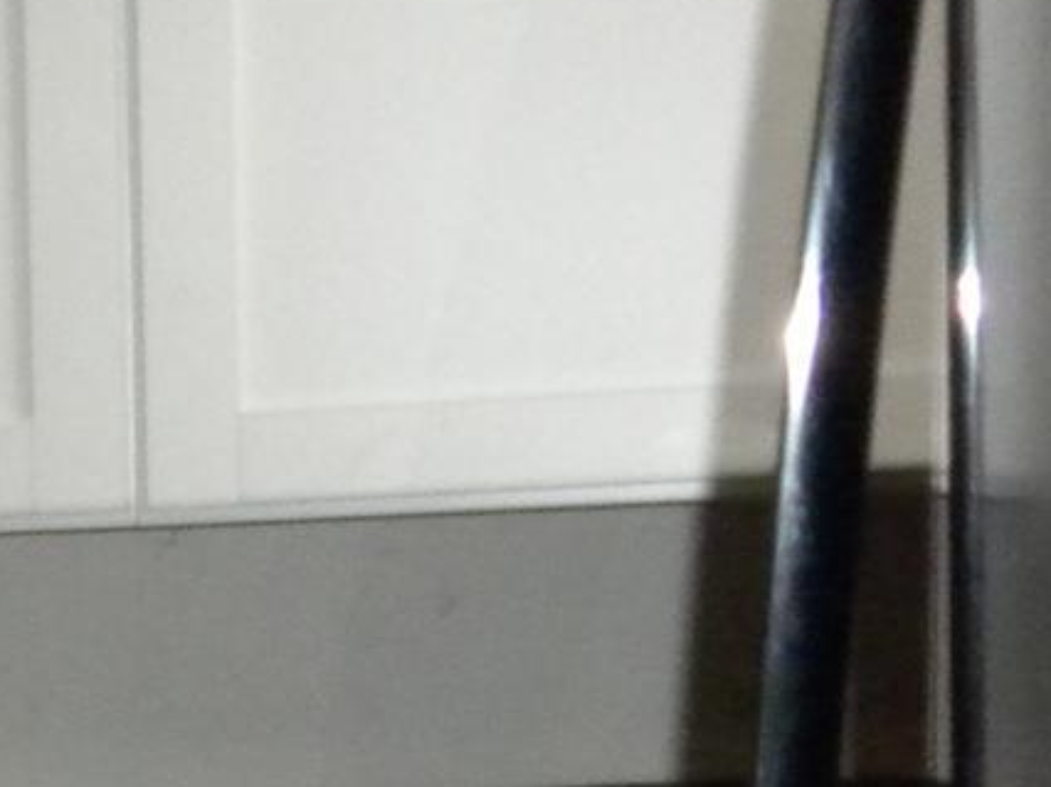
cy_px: 1029
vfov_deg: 8.2
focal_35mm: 178
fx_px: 5401
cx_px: -1470
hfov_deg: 9.8
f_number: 3.5
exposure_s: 1/30
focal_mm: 6.6
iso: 400
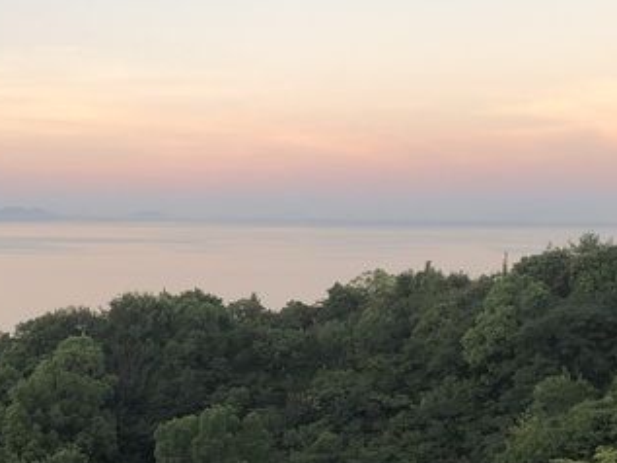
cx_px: 205
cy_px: 341
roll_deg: -0.3
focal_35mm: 72
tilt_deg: -6.1
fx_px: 1284
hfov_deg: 26.9
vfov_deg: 20.3
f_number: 1.8
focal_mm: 3.99
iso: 32
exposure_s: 1/120
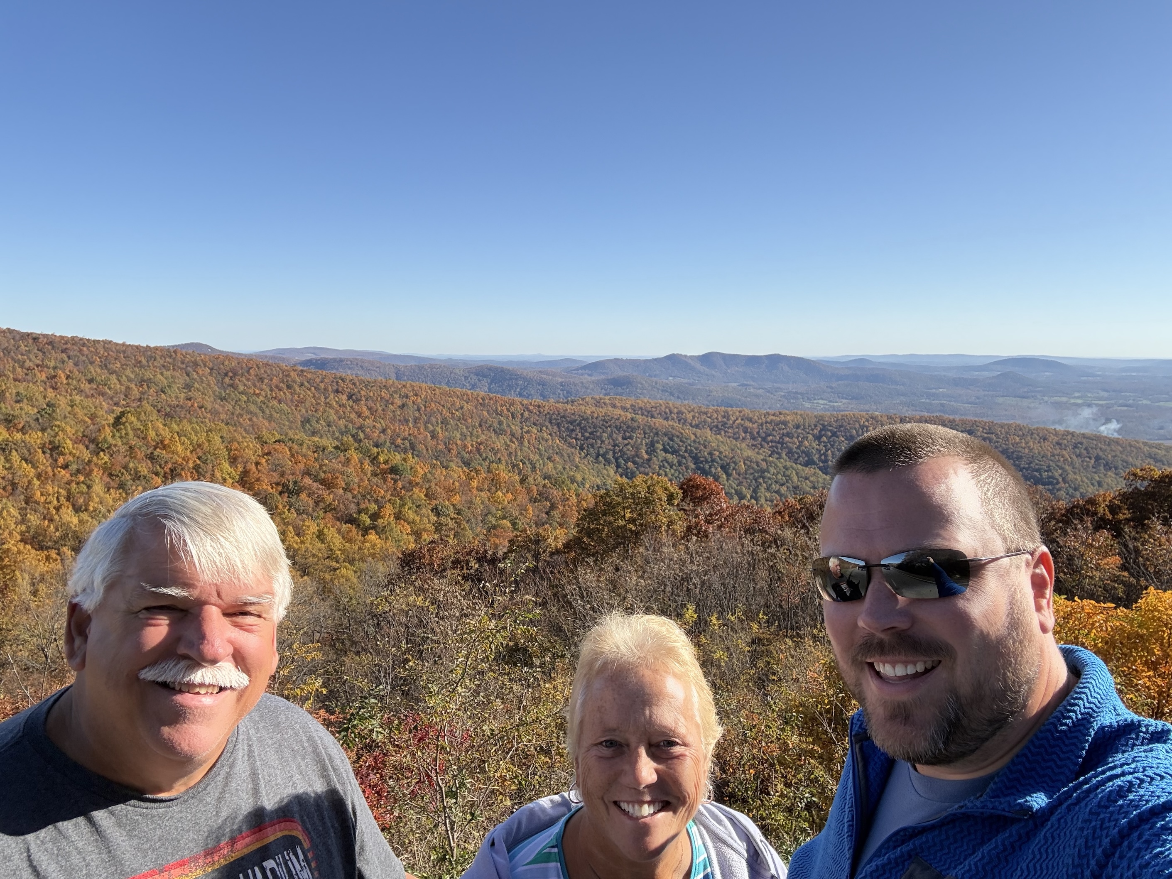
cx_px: 586
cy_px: 440
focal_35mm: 23
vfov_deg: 58.9
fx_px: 779
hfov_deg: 73.9
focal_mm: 2.69
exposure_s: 1/885
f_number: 1.9
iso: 32
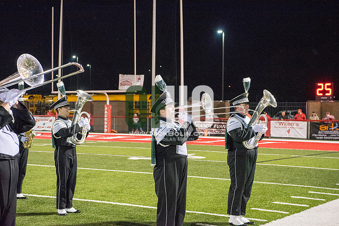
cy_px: 113
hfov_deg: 28.8
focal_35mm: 70
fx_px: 659
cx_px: 170
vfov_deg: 19.5
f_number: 5.6
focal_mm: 70
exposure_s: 1/320
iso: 5000
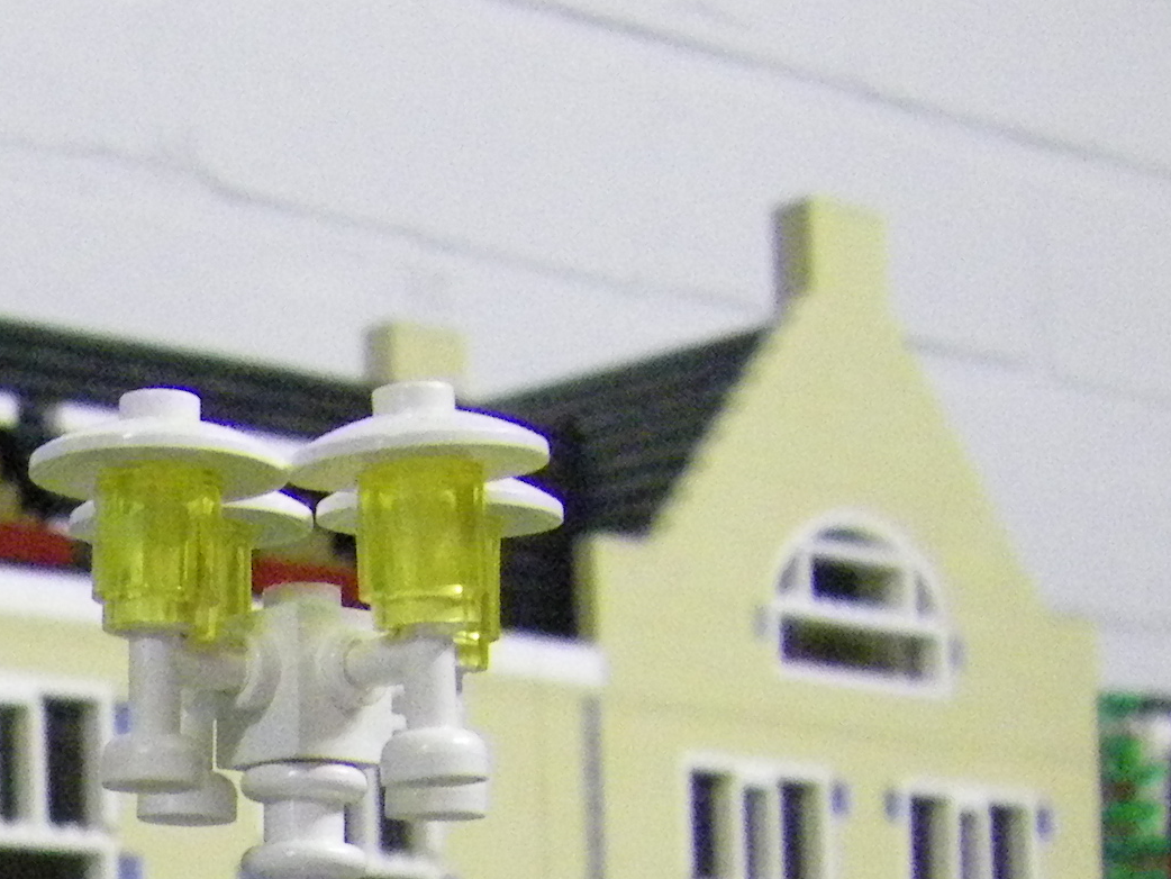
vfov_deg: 11.9
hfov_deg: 15.8
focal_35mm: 119
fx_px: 4026
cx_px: -293
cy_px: 1341
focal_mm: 6.3
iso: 800
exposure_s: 1/30
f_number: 3.5
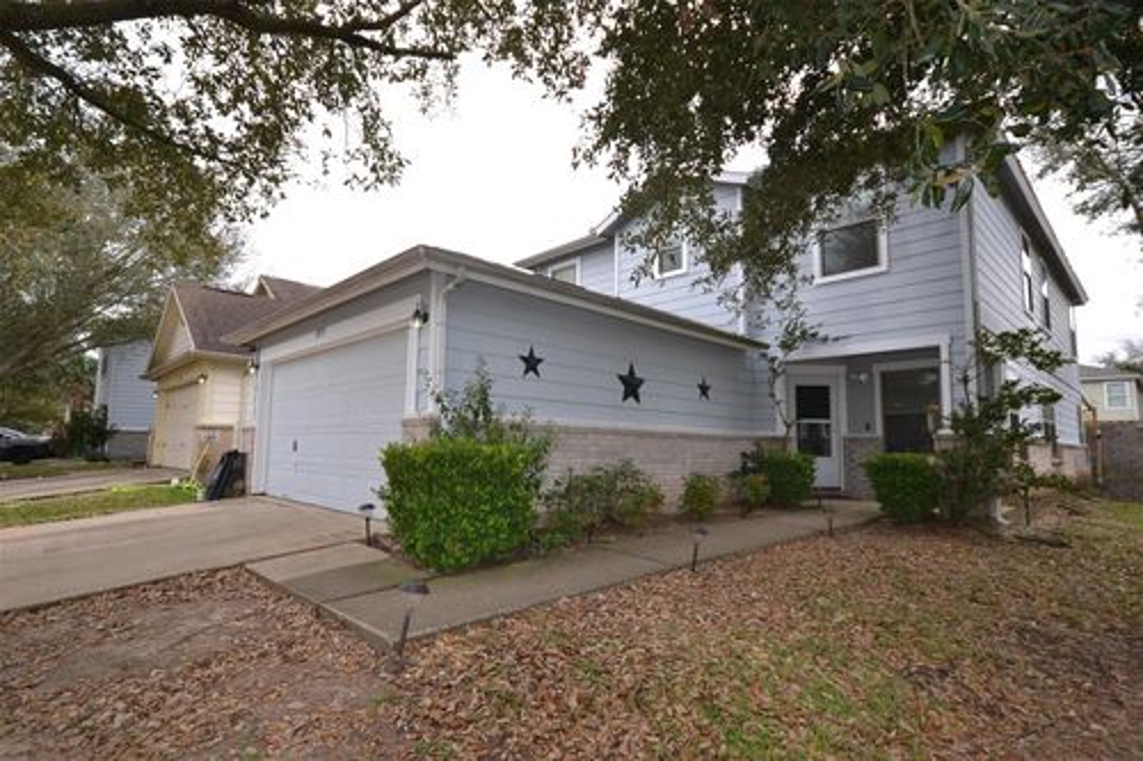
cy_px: 380
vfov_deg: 67.3
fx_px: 571
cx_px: 572
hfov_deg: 90.0
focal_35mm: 18
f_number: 5
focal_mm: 12
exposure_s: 1/200
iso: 100
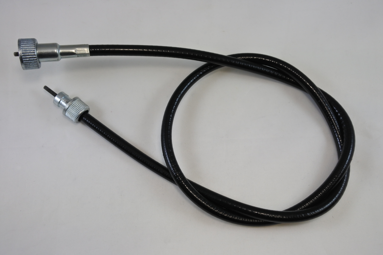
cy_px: 128
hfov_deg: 42.7
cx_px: 192
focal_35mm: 46
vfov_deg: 29.2
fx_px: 489
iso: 400
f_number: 4.5
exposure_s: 1/250
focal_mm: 17.2
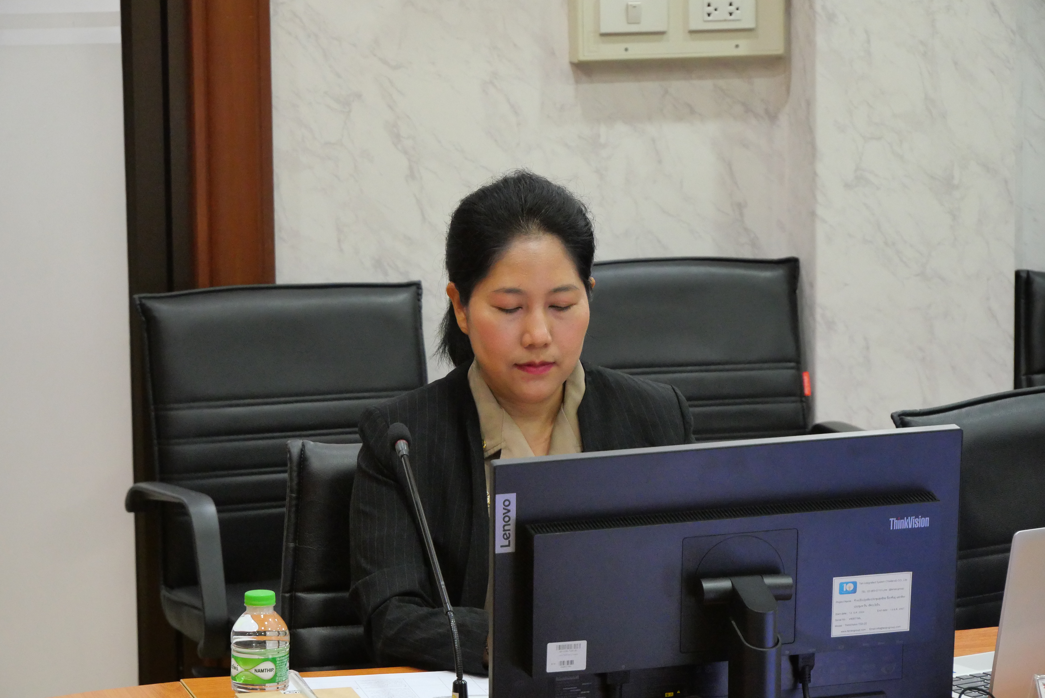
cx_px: 522
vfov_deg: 11.1
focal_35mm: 124
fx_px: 3602
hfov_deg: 16.5
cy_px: 349
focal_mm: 60
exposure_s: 1/40
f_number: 5.6
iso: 3200
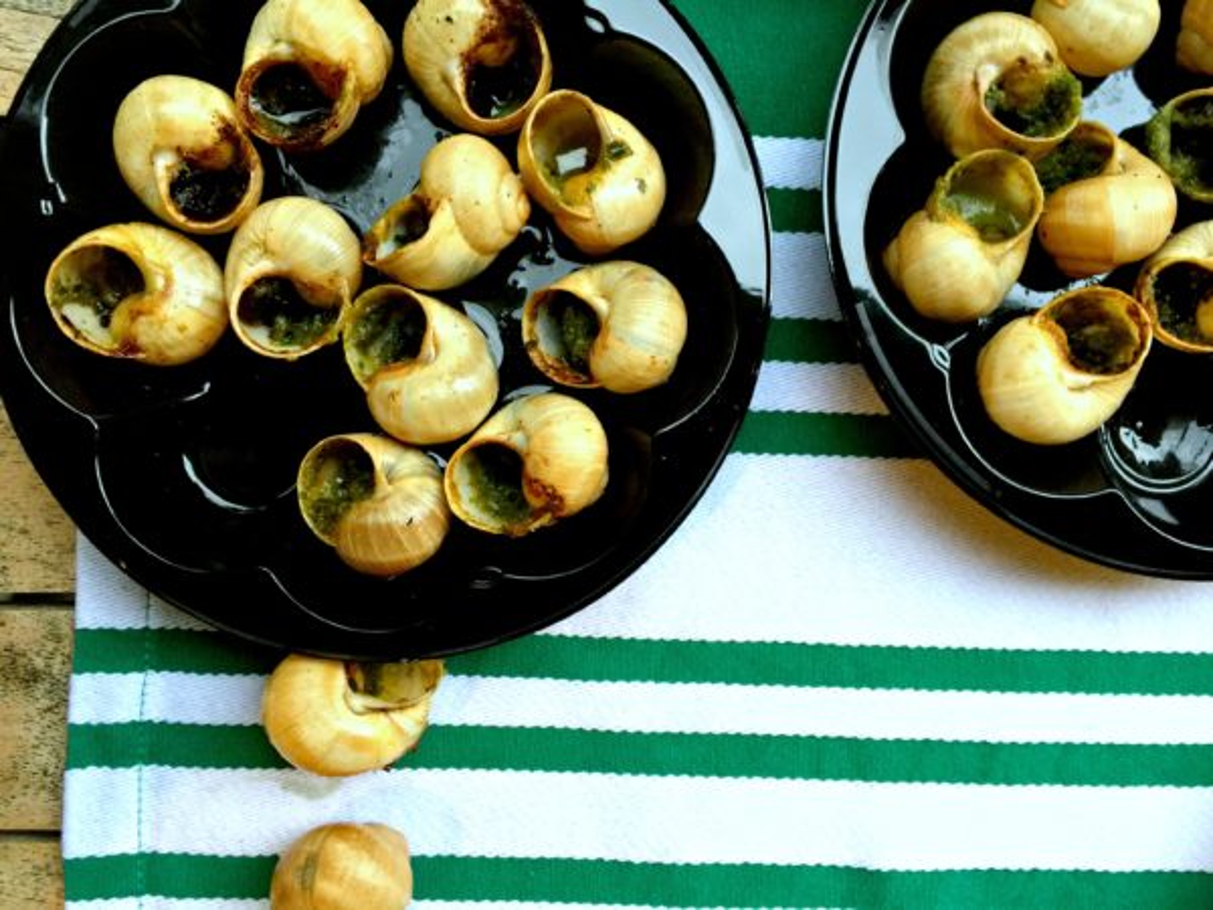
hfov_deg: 61.7
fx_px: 1016
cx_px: 606
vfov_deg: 48.2
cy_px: 455
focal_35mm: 29
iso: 64
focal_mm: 4.15
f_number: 2.2
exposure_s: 1/17
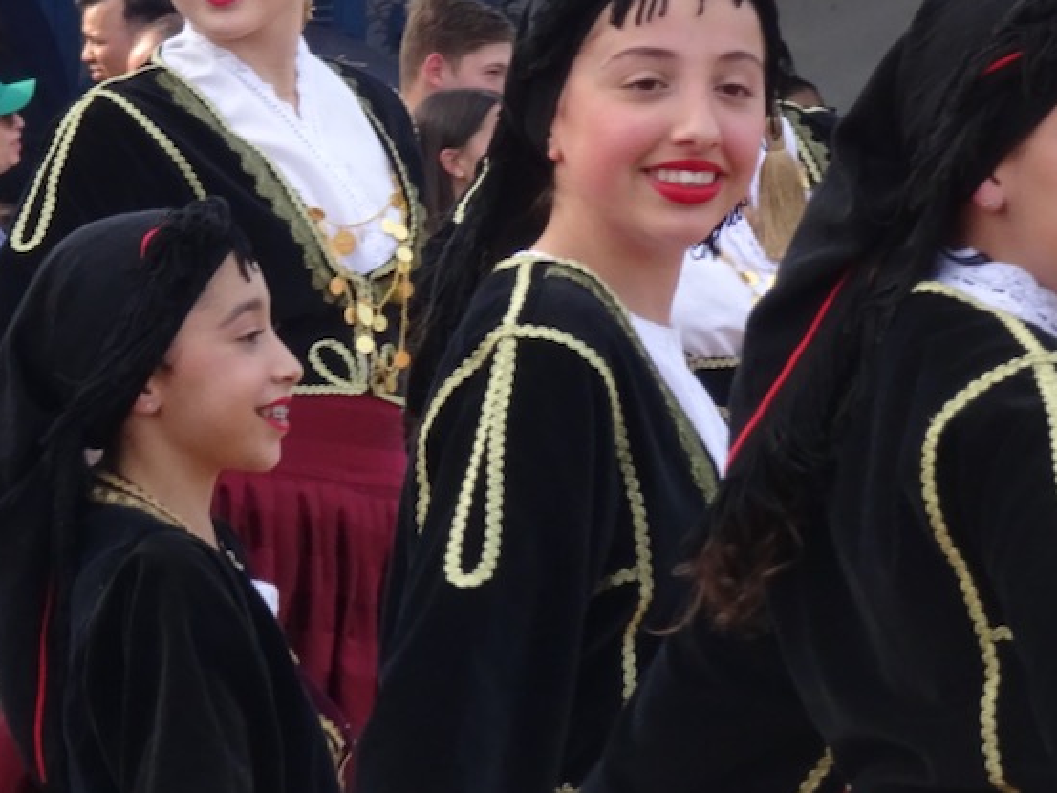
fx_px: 12522
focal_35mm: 410
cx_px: 277
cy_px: 210
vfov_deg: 3.6
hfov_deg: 4.8
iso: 250
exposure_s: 1/200
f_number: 5.6
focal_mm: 32.24
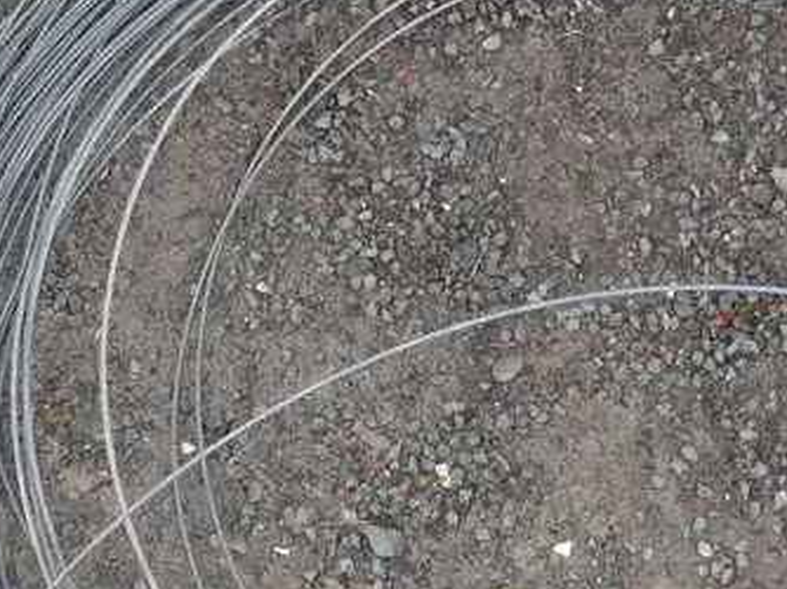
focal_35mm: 135
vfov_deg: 11.0
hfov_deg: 14.6
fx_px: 3067
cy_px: 311
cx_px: 490
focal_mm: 22
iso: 800
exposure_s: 1/60
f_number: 5
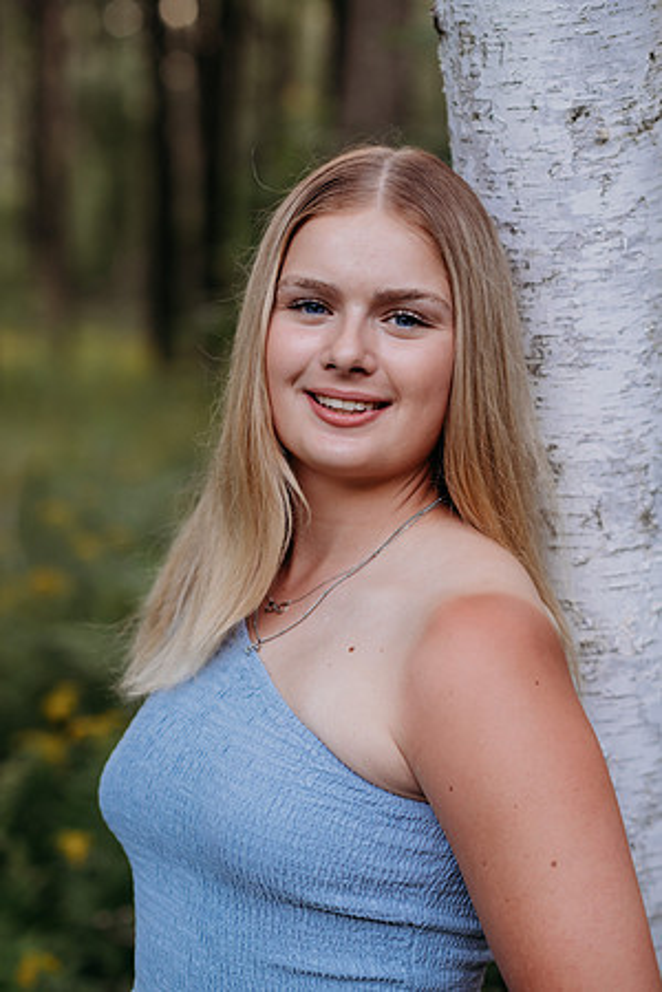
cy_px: 496
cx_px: 331
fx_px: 2344
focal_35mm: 85
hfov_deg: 16.1
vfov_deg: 23.9
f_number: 3.2
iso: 640
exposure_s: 1/200
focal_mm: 85
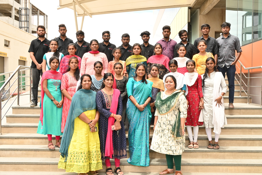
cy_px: 88
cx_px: 131
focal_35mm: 39
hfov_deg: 49.6
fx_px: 284
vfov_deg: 34.2
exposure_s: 1/125
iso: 800
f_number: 20
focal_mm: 26
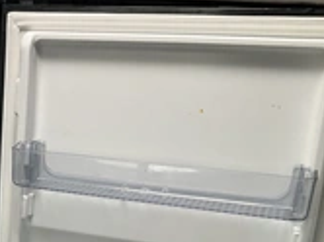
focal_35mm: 70
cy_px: 246
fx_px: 654
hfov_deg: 26.1
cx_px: -12
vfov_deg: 20.3
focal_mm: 3
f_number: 1.8
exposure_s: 1/122
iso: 64
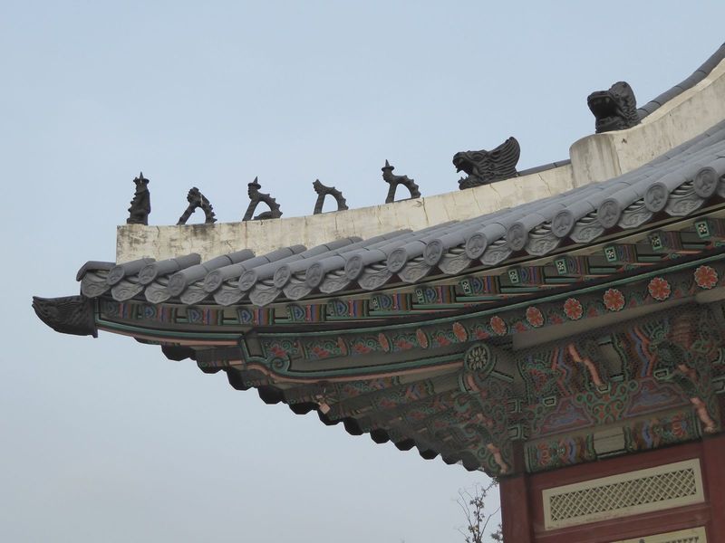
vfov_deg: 21.3
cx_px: 362
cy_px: 272
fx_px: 1445
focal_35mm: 69
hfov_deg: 28.2
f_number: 4.4
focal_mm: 11.7
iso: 160
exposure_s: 1/400
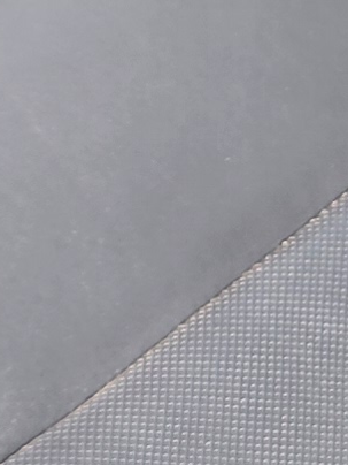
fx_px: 3056
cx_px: 738
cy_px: -419
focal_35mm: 228
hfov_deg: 6.3
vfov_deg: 8.3
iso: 12
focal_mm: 6.4
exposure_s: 1/140
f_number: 1.8
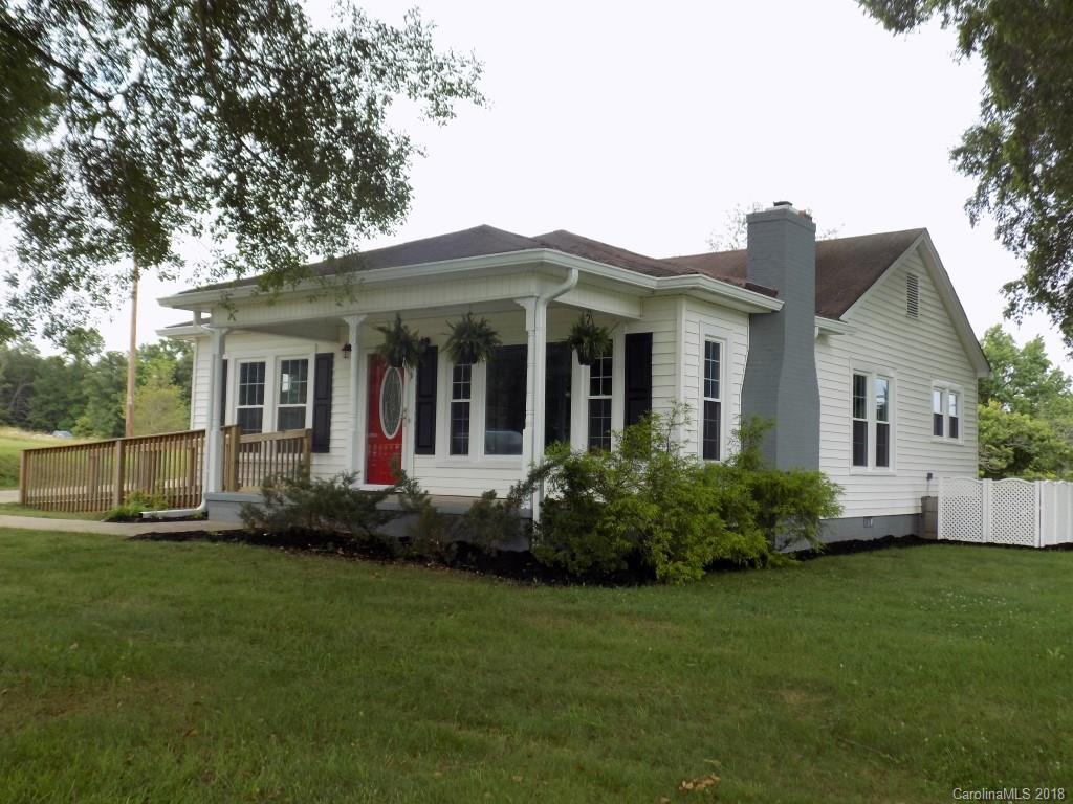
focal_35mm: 34
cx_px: 536
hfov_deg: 54.0
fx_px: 1054
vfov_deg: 41.8
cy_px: 402
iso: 80
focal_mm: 6.1
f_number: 3.4
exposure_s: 1/250
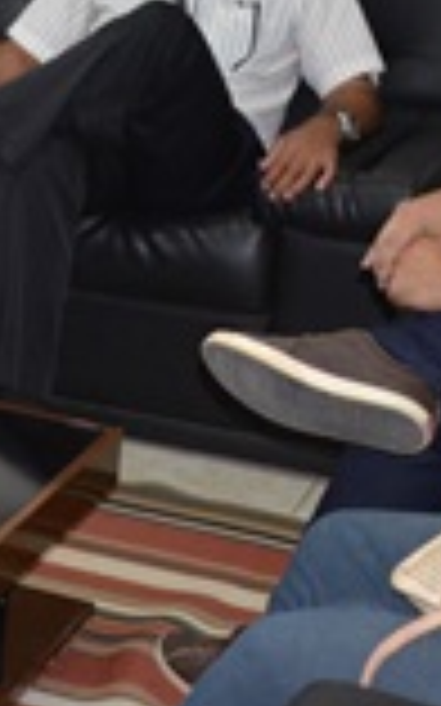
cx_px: -436
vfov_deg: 18.3
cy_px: 49
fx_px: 2156
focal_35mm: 112
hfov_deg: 10.7
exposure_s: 1/60
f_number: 3.5
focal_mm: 18
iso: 800
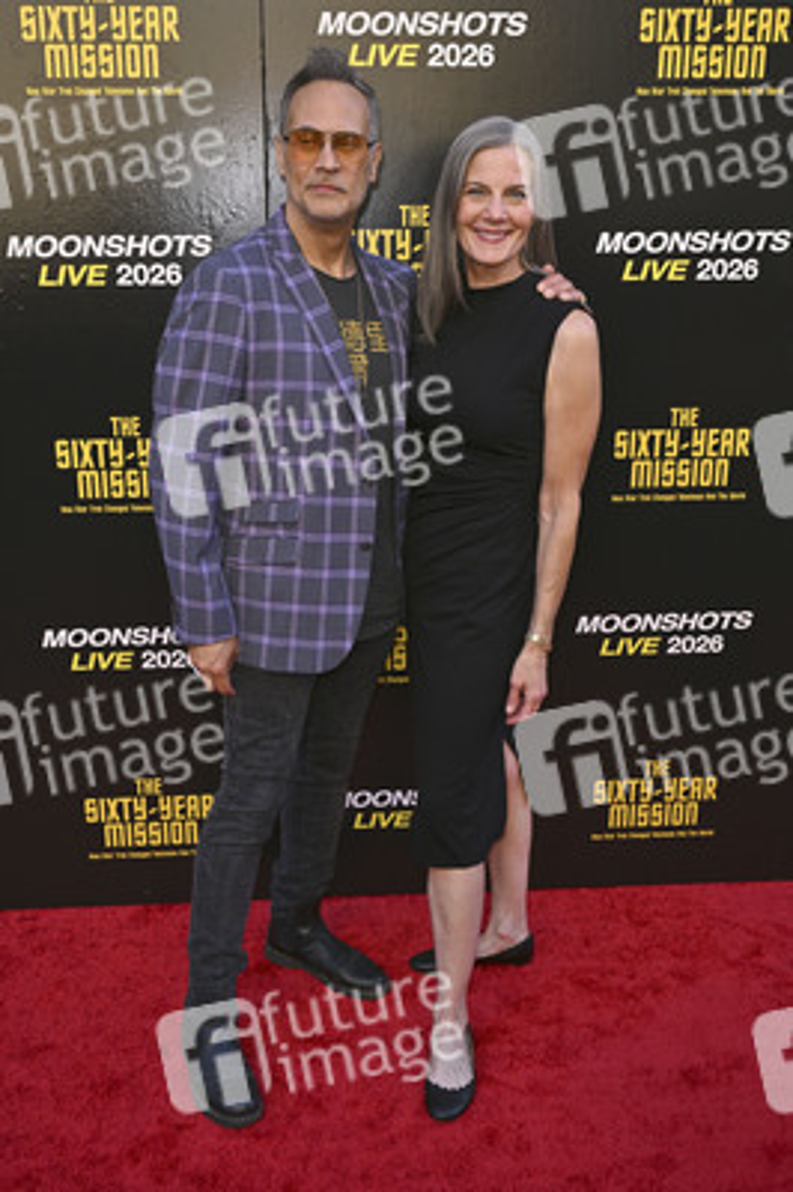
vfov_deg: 54.5
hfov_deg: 37.8
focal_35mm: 35
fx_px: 1158
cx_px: 396
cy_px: 596
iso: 400
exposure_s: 1/250
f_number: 7.1
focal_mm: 35
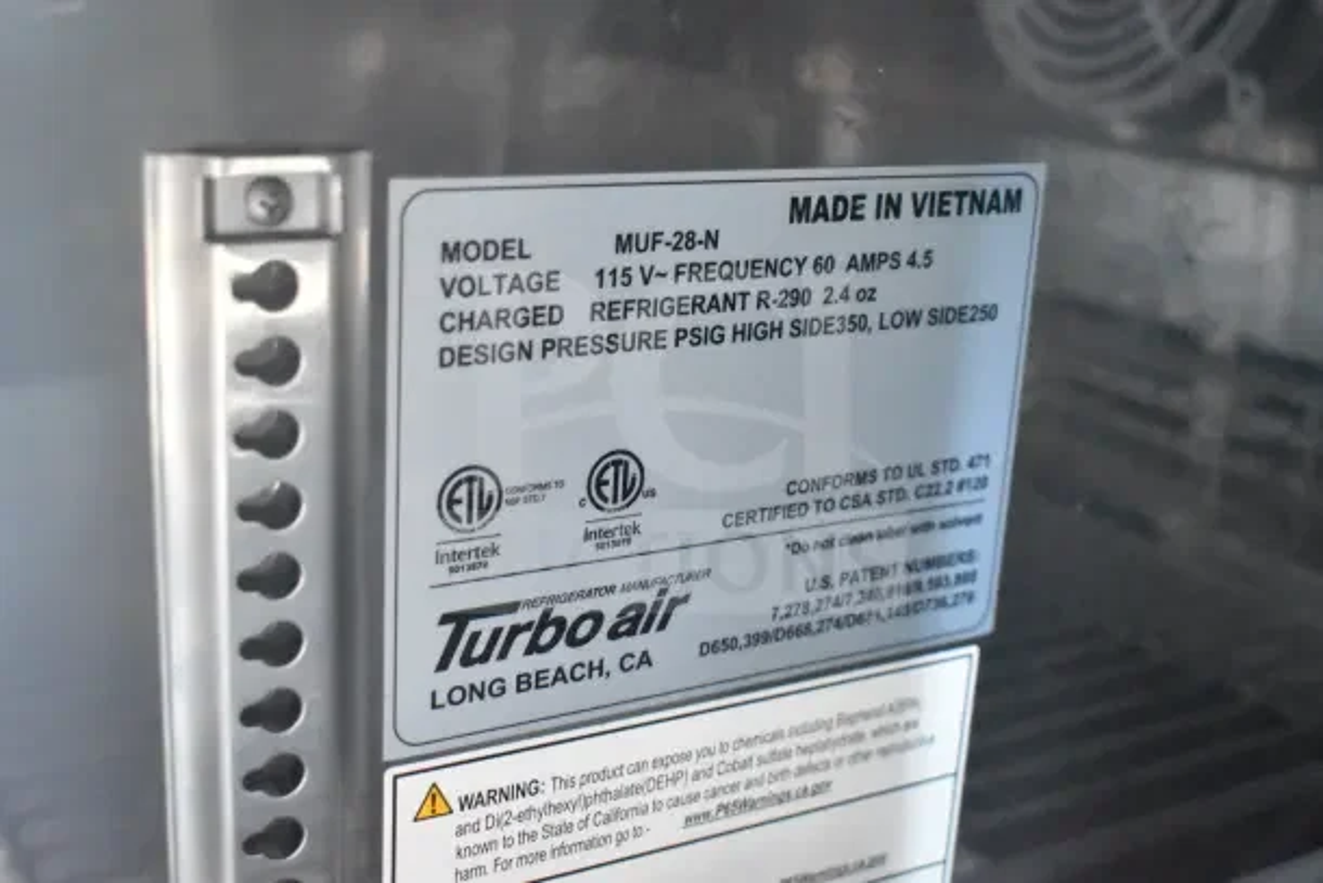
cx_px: 662
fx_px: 1709
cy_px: 442
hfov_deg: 42.3
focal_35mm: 46
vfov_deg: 29.0
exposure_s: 1/50
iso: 12800
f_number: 4.2
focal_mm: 31
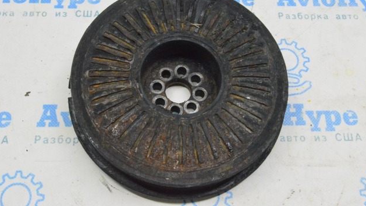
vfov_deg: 24.1
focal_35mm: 50
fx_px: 481
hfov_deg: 41.7
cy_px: 83
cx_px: 183
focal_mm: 31
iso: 6400
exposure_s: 1/20
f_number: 20
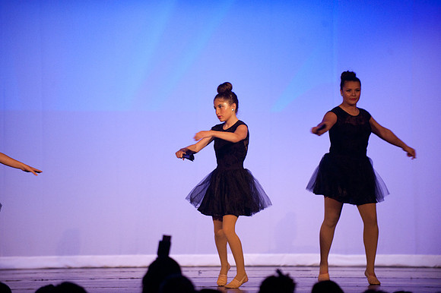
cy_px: 146
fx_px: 2449
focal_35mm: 200
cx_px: 220
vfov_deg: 6.9
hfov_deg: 10.3
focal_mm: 200
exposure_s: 1/200
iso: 3200
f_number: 2.8
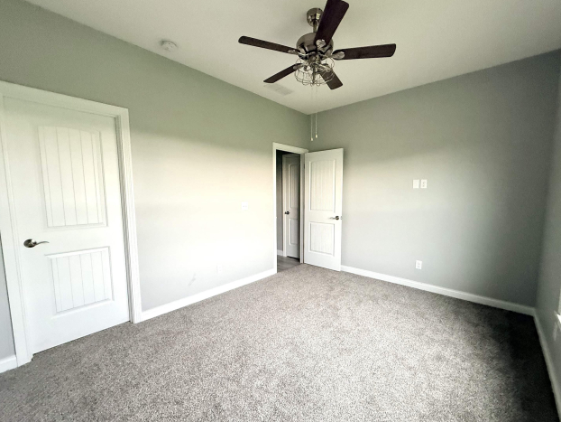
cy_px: 218
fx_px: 243
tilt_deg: -6.2
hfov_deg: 98.1
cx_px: 292
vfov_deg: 81.8
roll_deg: +0.0
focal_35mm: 15
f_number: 2.2
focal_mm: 2.22
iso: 320
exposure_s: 1/96
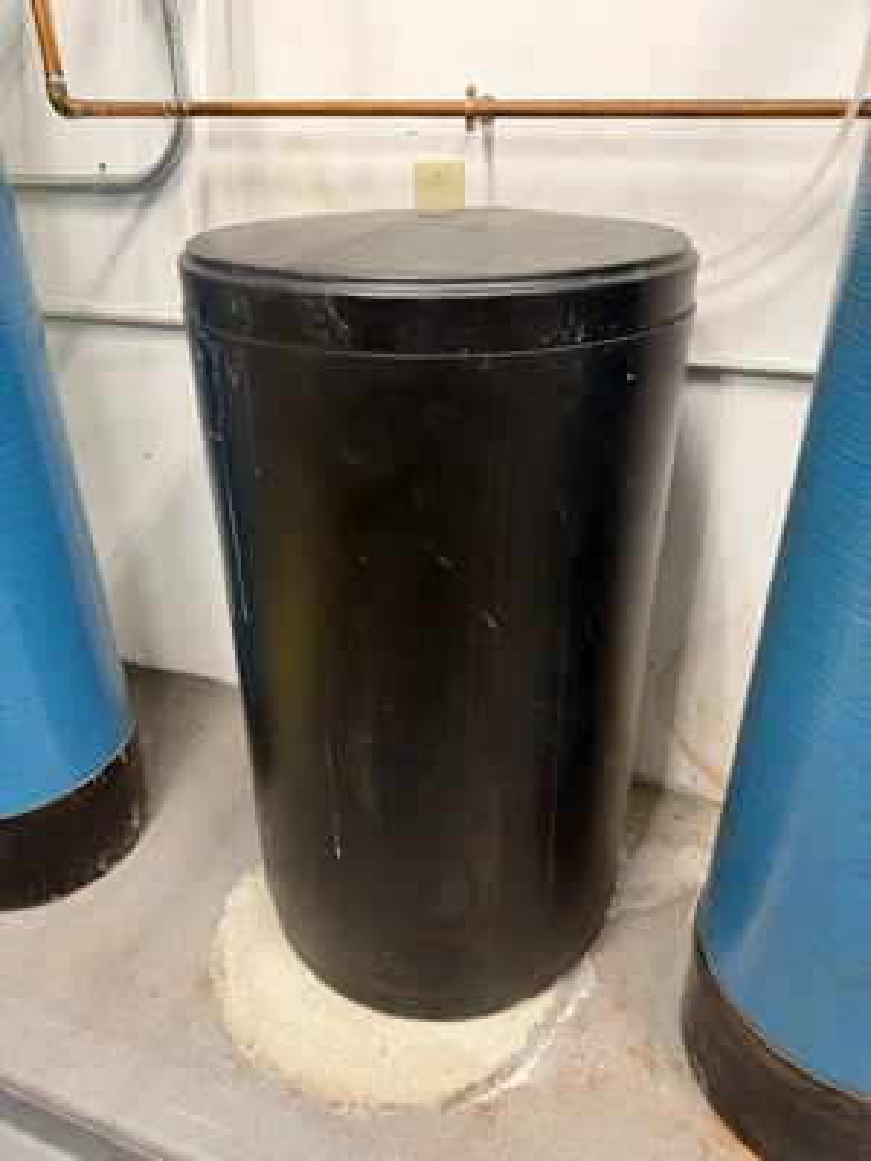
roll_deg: +1.2
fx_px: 805
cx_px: 436
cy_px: 580
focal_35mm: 24
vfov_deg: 71.6
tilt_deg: -27.4
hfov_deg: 56.8
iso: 200
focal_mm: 6.76
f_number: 1.78
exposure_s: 1/109
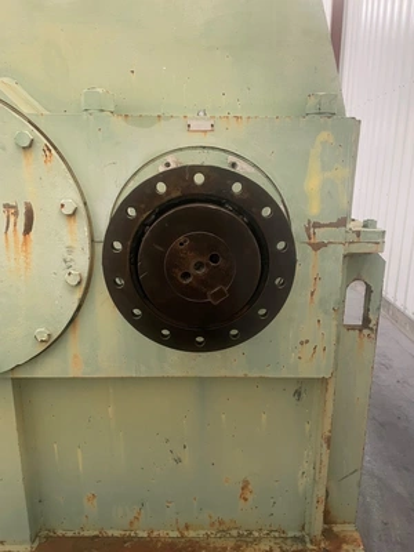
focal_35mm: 26
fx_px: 415
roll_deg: -0.3
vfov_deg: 67.3
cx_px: 207
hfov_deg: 53.1
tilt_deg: -14.5
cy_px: 276
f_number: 1.6
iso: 200
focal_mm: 4.2
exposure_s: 1/60
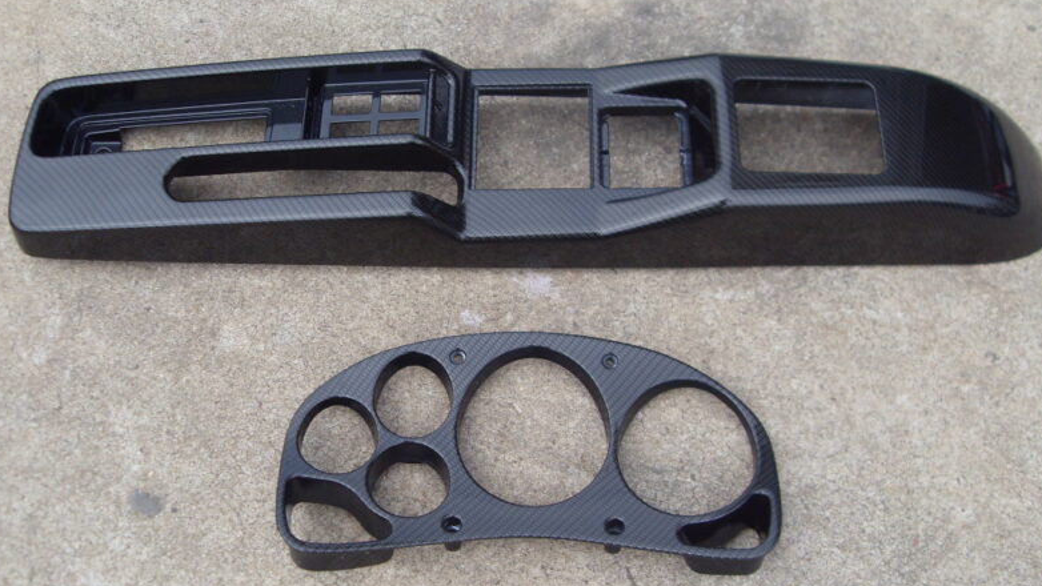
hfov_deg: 51.6
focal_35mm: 39
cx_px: 518
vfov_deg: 30.4
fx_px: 1078
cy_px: 308
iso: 80
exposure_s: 1/60
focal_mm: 6.3
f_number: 7
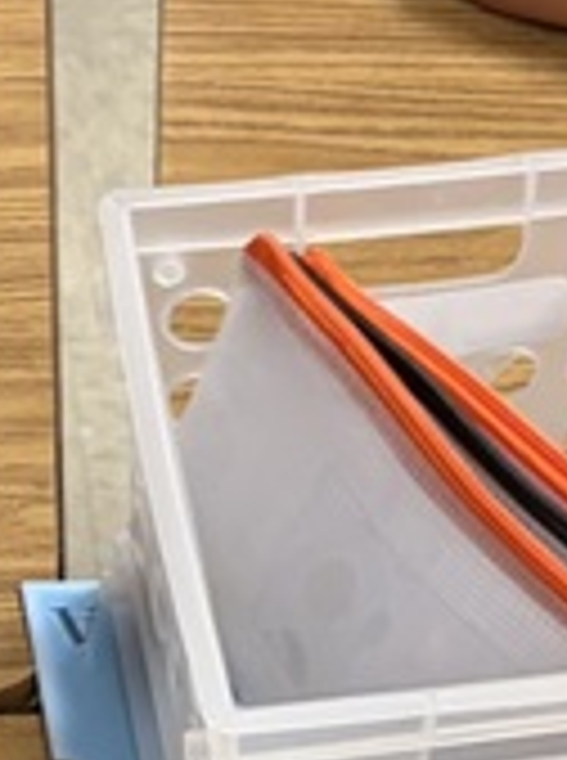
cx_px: 220
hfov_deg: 9.4
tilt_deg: -52.8
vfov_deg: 12.1
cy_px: 1021
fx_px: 3464
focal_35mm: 158
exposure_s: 1/60
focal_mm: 5.96
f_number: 1.6
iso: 200
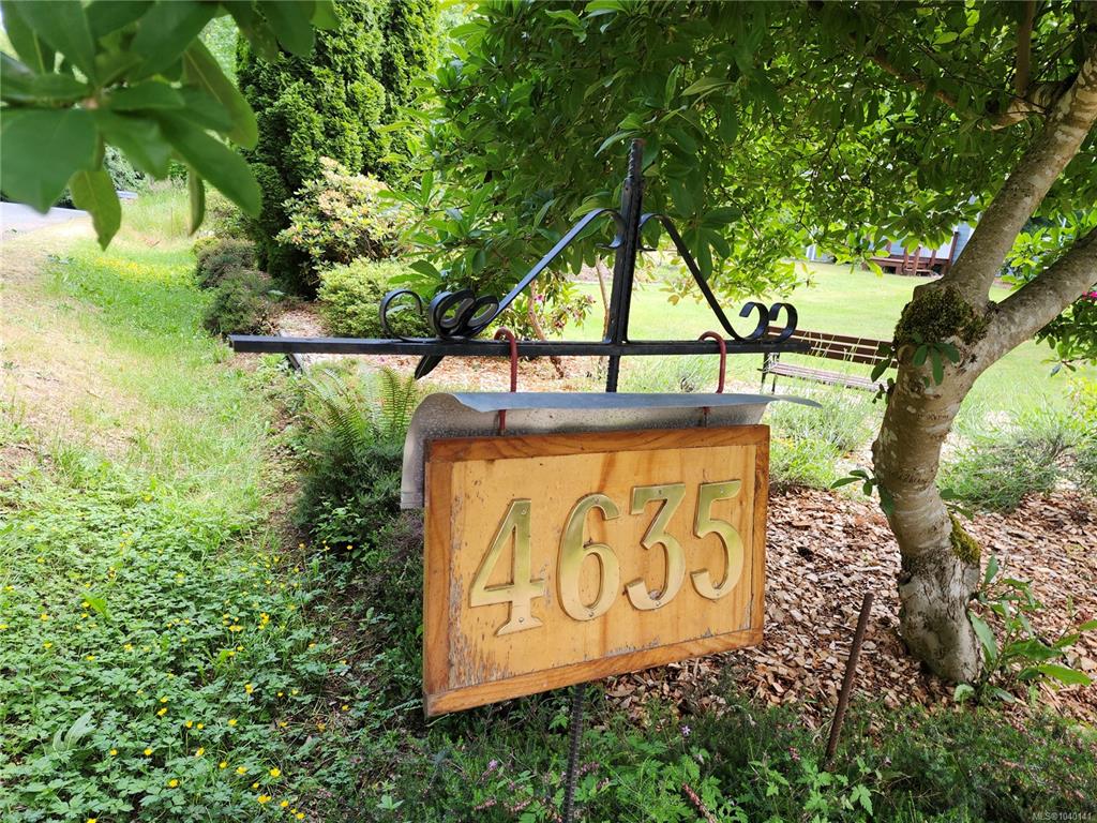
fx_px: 729
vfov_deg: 58.9
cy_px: 412
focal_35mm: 23
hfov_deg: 73.9
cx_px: 548
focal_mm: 5.54
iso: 50
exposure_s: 1/180
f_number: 1.8
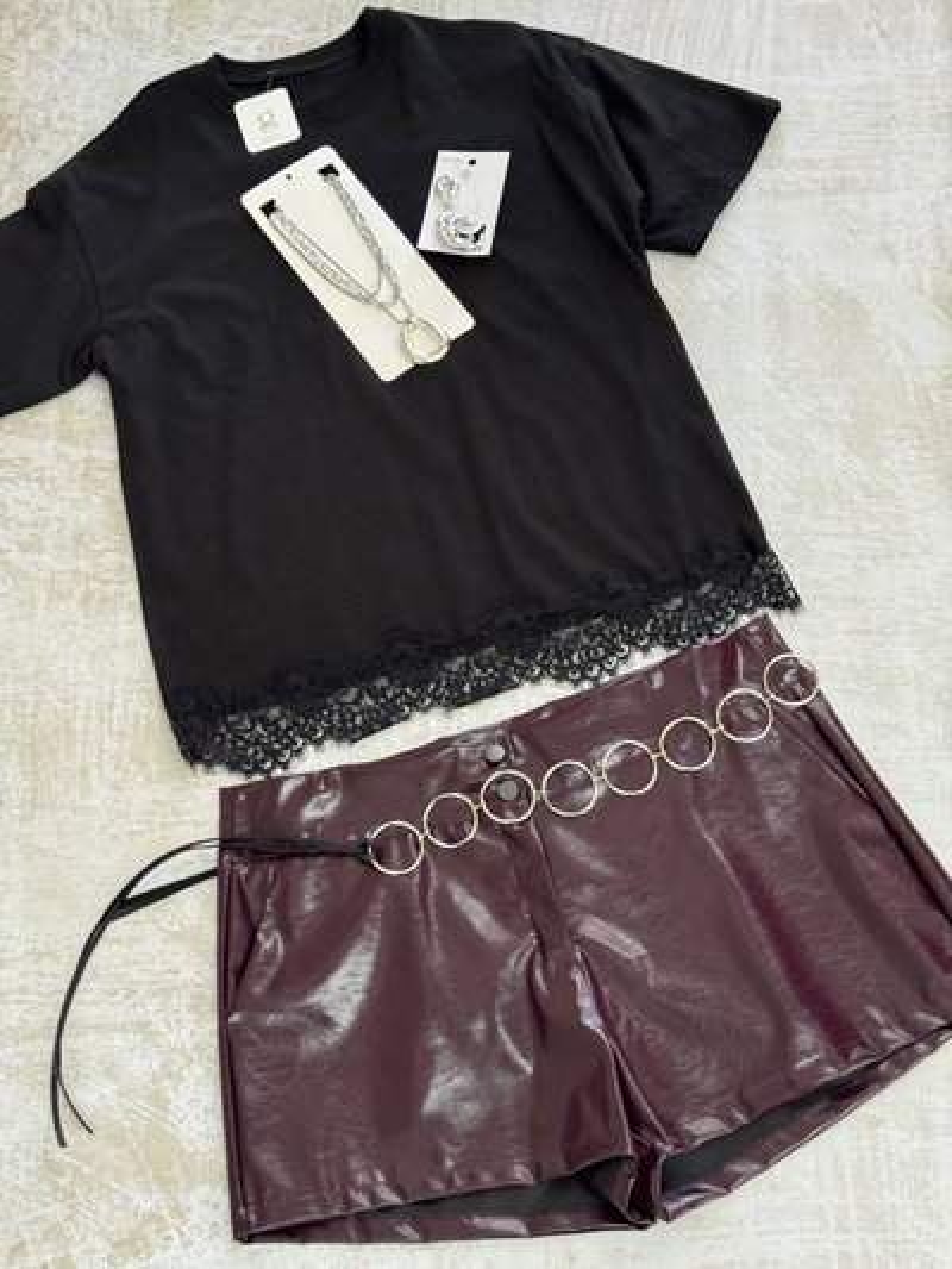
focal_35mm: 48
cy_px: 634
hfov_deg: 30.3
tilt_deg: -66.0
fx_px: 1759
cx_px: 476
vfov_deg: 39.6
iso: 100
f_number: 1.78
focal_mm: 6.76
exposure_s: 1/50
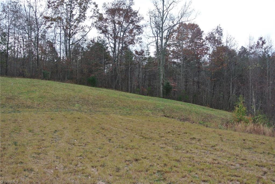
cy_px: 92
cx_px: 138
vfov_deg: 29.9
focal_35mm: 45
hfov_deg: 43.6
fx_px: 344
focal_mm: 16.9
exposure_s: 1/400
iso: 100
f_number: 4.5
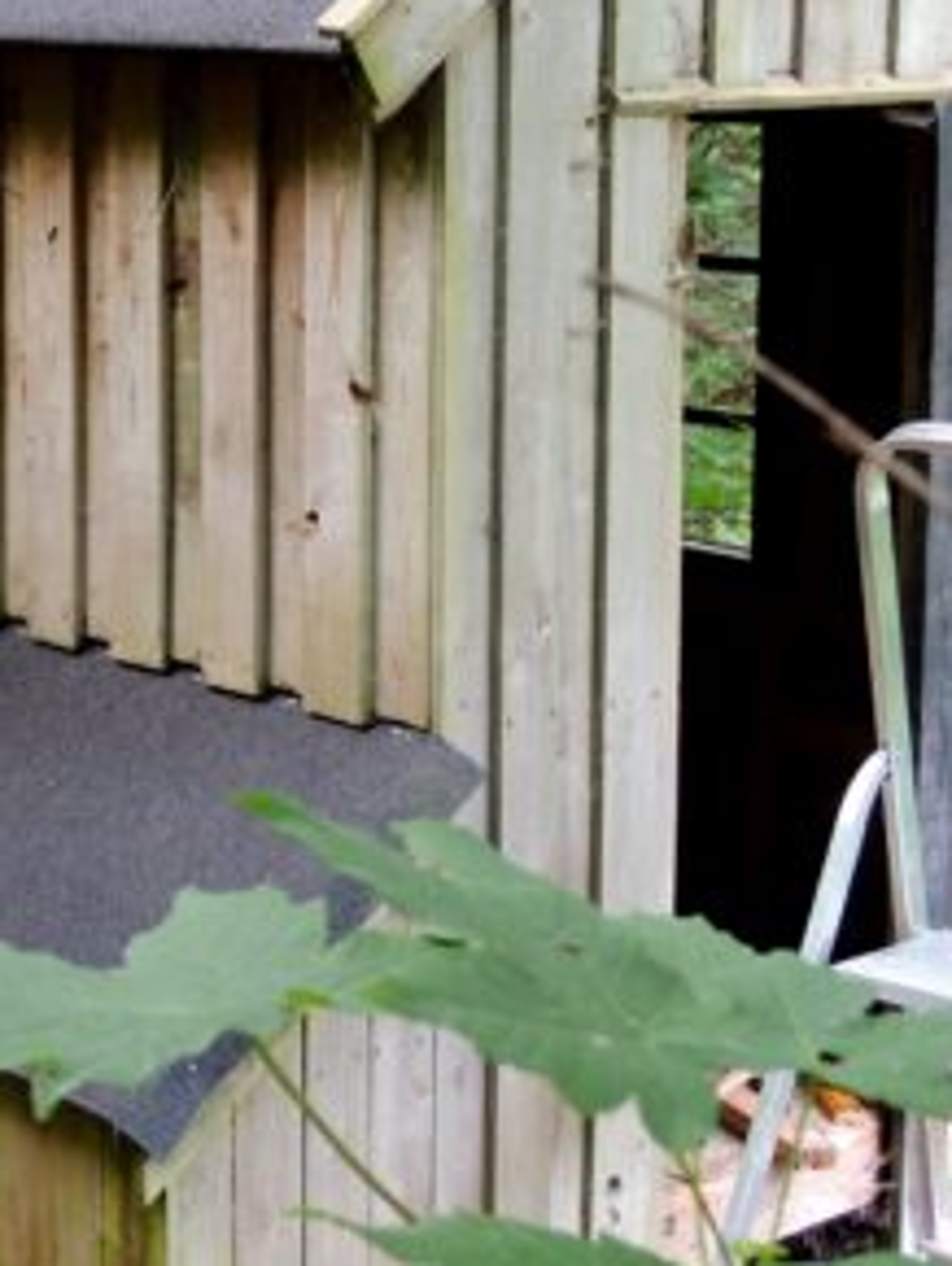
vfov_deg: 23.4
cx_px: -44
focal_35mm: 83
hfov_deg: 17.3
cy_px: 410
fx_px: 3039
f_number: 3.4
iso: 400
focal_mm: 7.6
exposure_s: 1/20
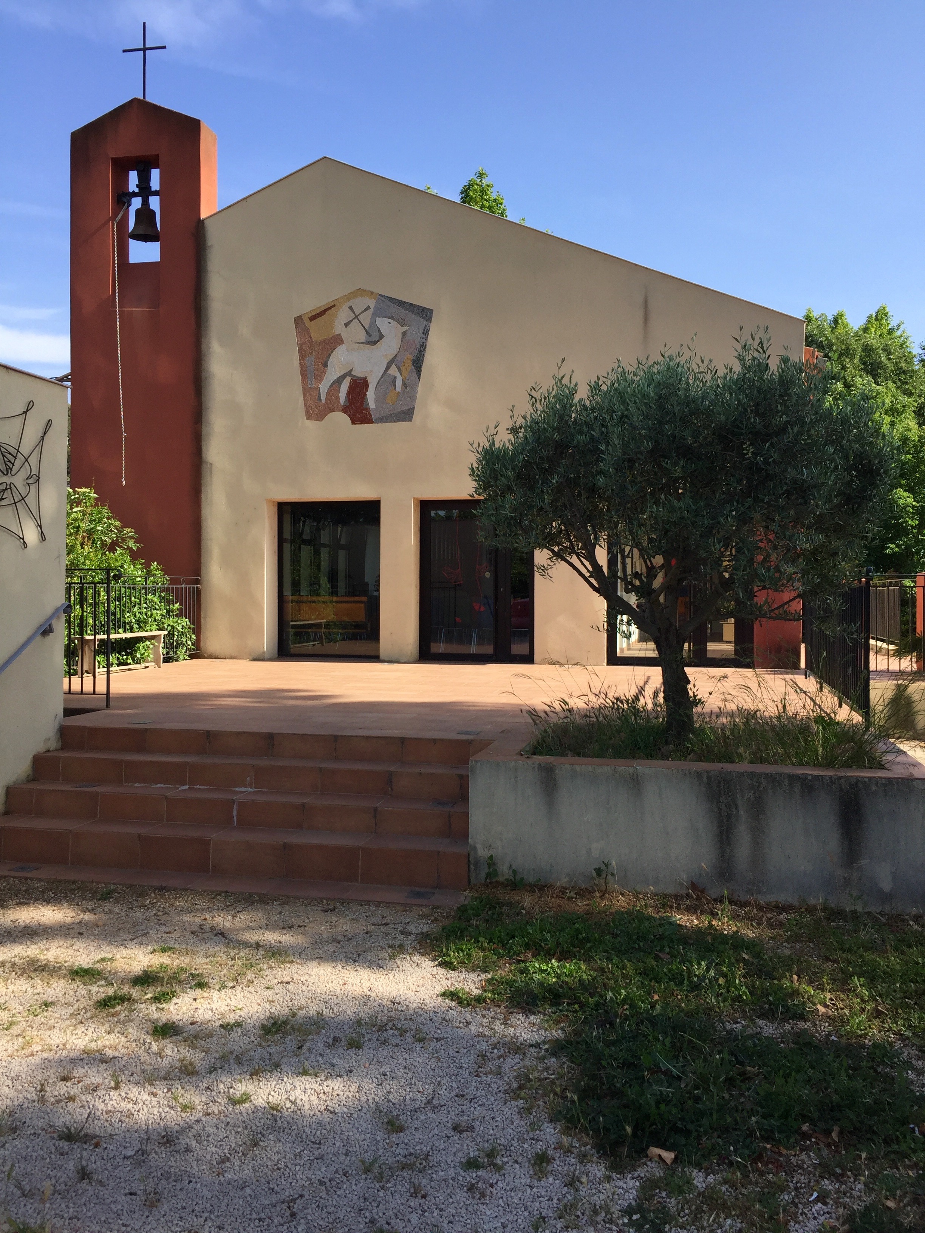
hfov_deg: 48.2
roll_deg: +0.2
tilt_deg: +0.2
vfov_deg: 61.7
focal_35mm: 29
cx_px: 462
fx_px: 1033
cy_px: 616
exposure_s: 1/989
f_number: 2.2
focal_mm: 4.15
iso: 32
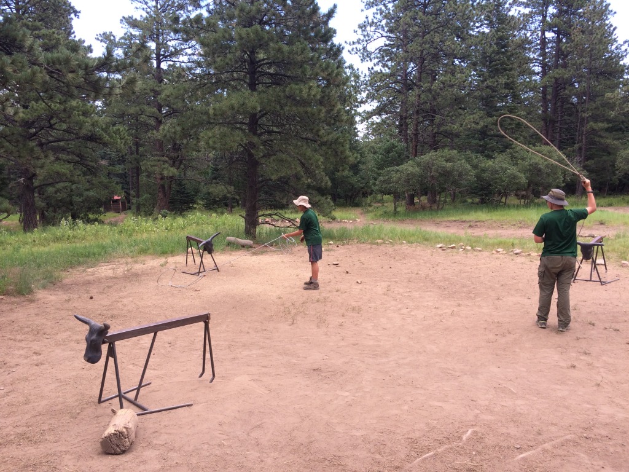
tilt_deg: -8.4
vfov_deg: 48.2
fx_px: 527
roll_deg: +0.6
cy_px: 236
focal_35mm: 29
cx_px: 314
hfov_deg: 61.7
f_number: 2.2
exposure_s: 1/252
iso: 32
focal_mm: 4.15
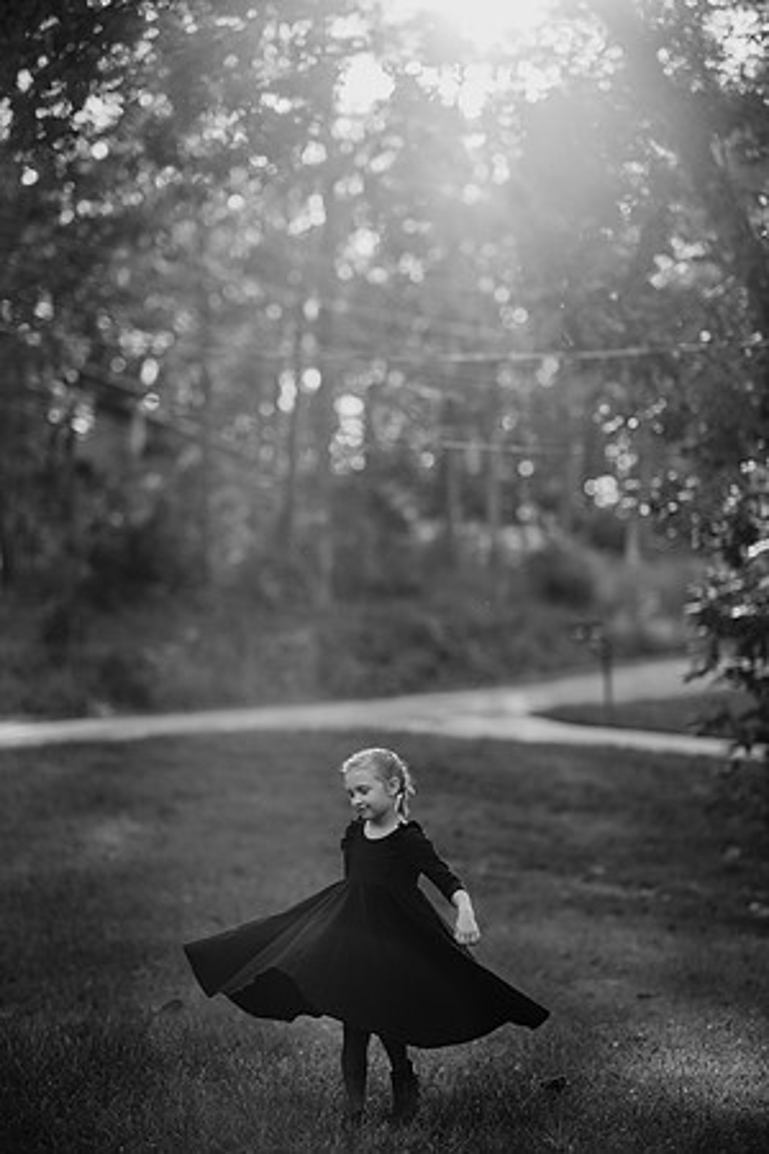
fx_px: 2723
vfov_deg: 23.9
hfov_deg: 16.1
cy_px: 577
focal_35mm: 85
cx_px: 384
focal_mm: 85
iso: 200
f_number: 1.8
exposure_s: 1/2500
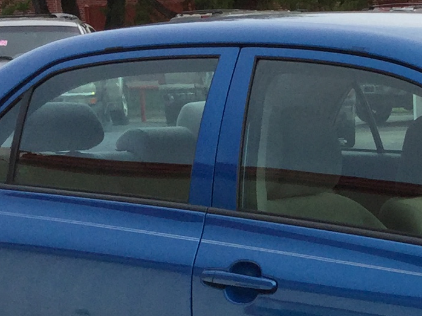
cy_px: 410
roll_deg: +0.6
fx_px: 1767
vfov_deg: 10.0
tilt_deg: -12.1
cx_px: 554
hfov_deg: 13.1
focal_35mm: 145
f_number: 2.4
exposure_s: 1/529
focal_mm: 3.3
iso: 25
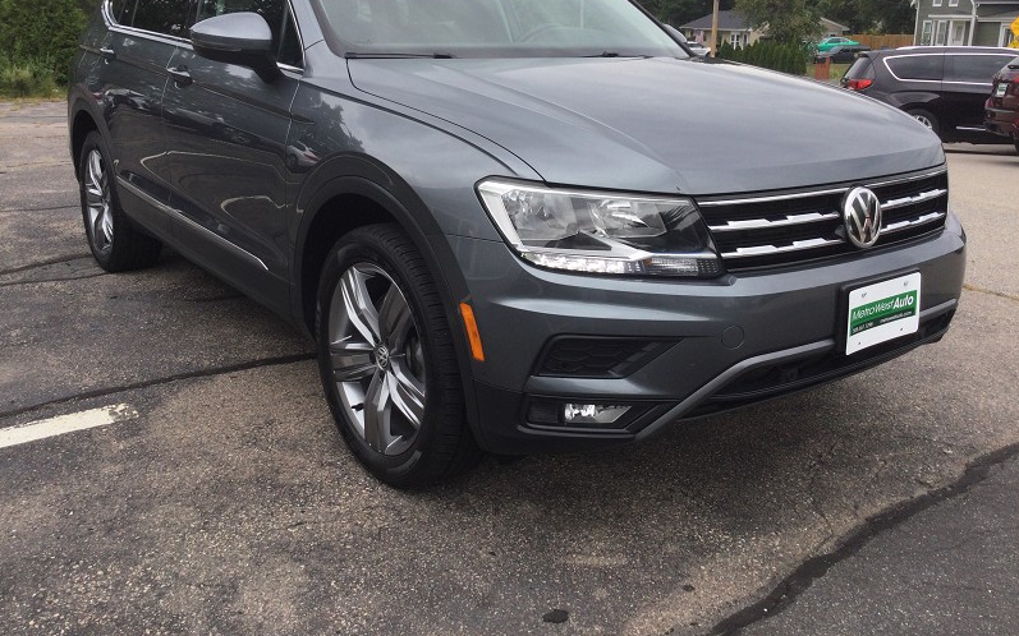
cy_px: 264
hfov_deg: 58.1
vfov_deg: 38.2
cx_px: 510
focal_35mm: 33
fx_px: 916
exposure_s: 1/347
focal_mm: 3.3
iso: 25
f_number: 2.4
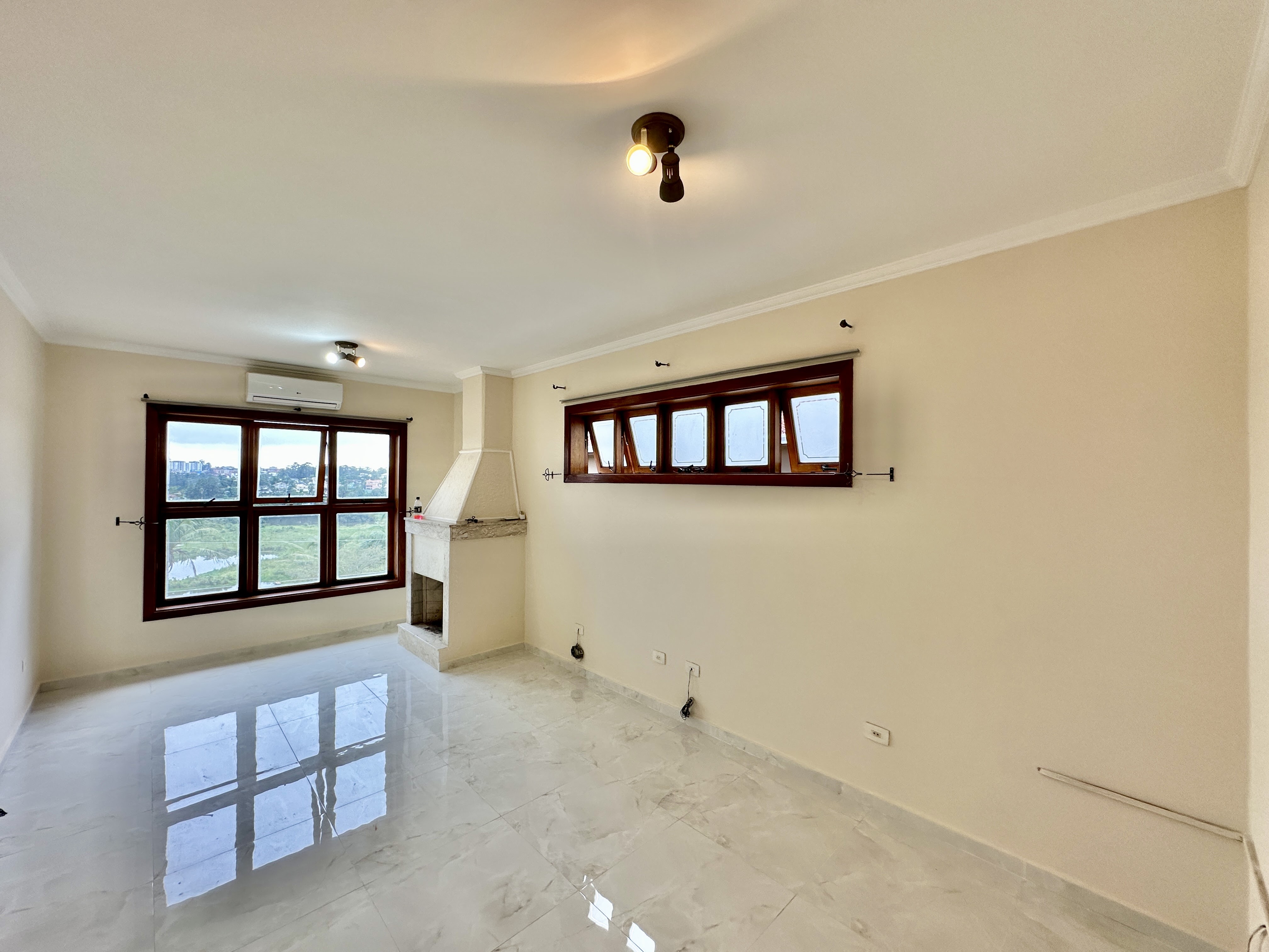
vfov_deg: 85.7
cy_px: 476
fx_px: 513
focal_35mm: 14
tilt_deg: +0.0
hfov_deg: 102.1
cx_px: 634
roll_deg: -0.7
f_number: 2.2
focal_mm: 2.22
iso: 100
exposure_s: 1/120
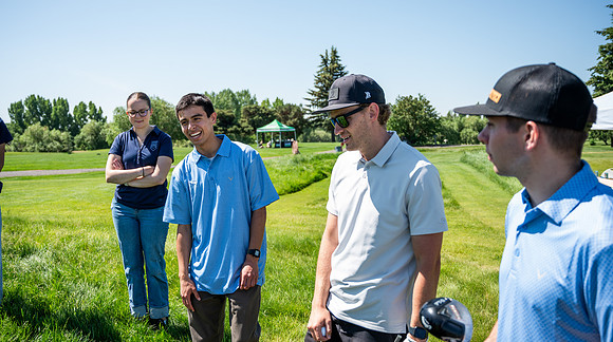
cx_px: 306
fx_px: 544
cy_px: 139
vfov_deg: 34.8
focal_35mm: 34
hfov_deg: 58.8
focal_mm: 32
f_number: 4
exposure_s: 1/1250
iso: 250
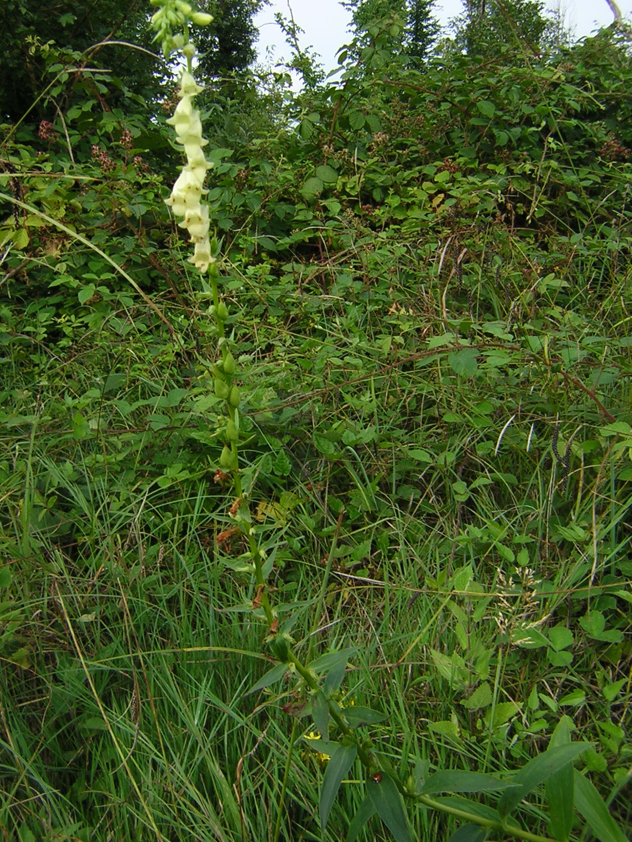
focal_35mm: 36
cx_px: 316
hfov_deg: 39.7
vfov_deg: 51.4
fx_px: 876
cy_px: 421
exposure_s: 1/179
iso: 100
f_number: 5.2
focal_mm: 4.7
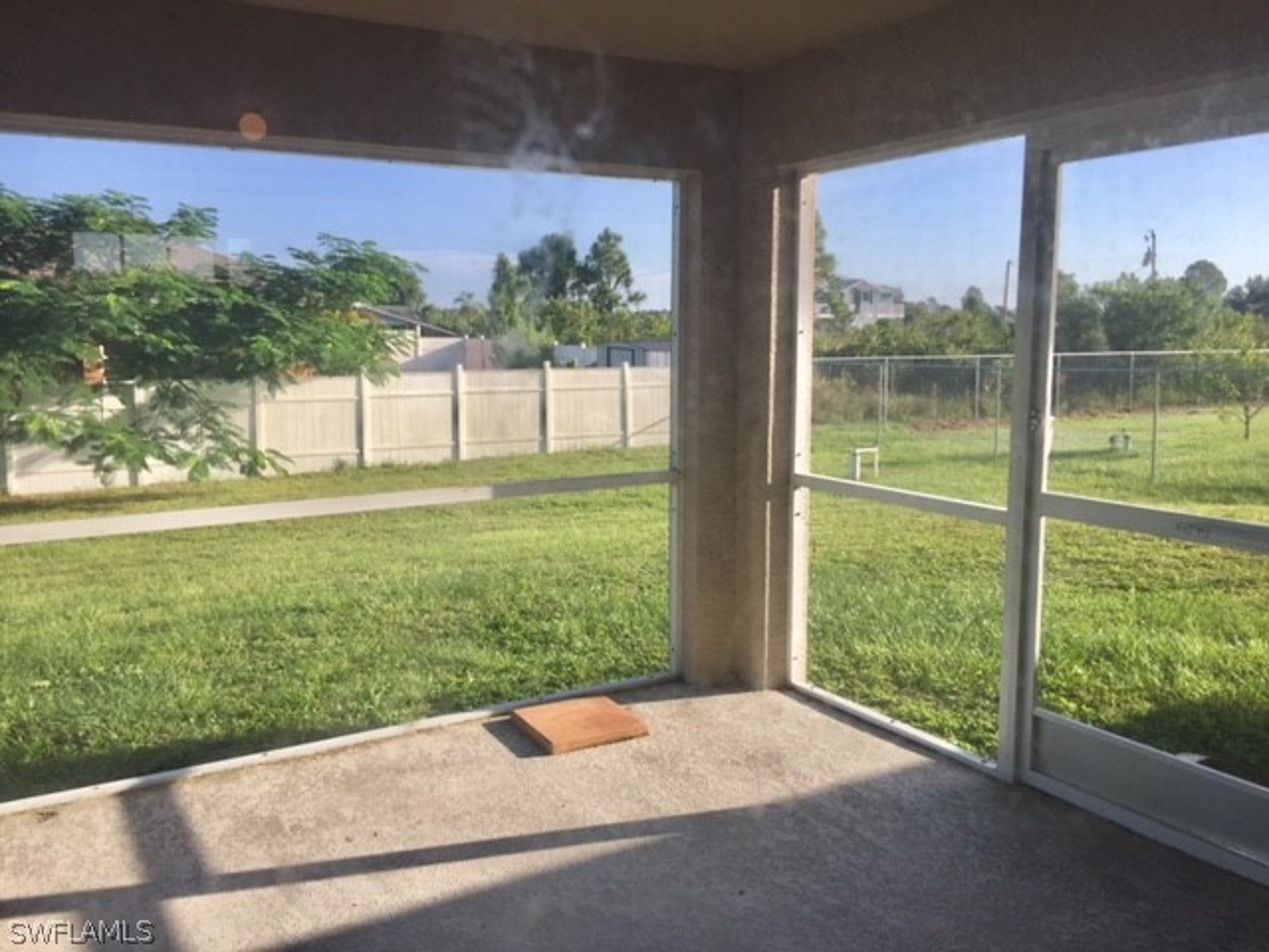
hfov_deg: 61.7
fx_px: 1063
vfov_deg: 48.2
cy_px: 476
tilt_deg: -7.5
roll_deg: -1.4
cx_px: 634
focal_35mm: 29
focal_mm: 4.15
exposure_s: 1/746
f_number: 2.2
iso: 32
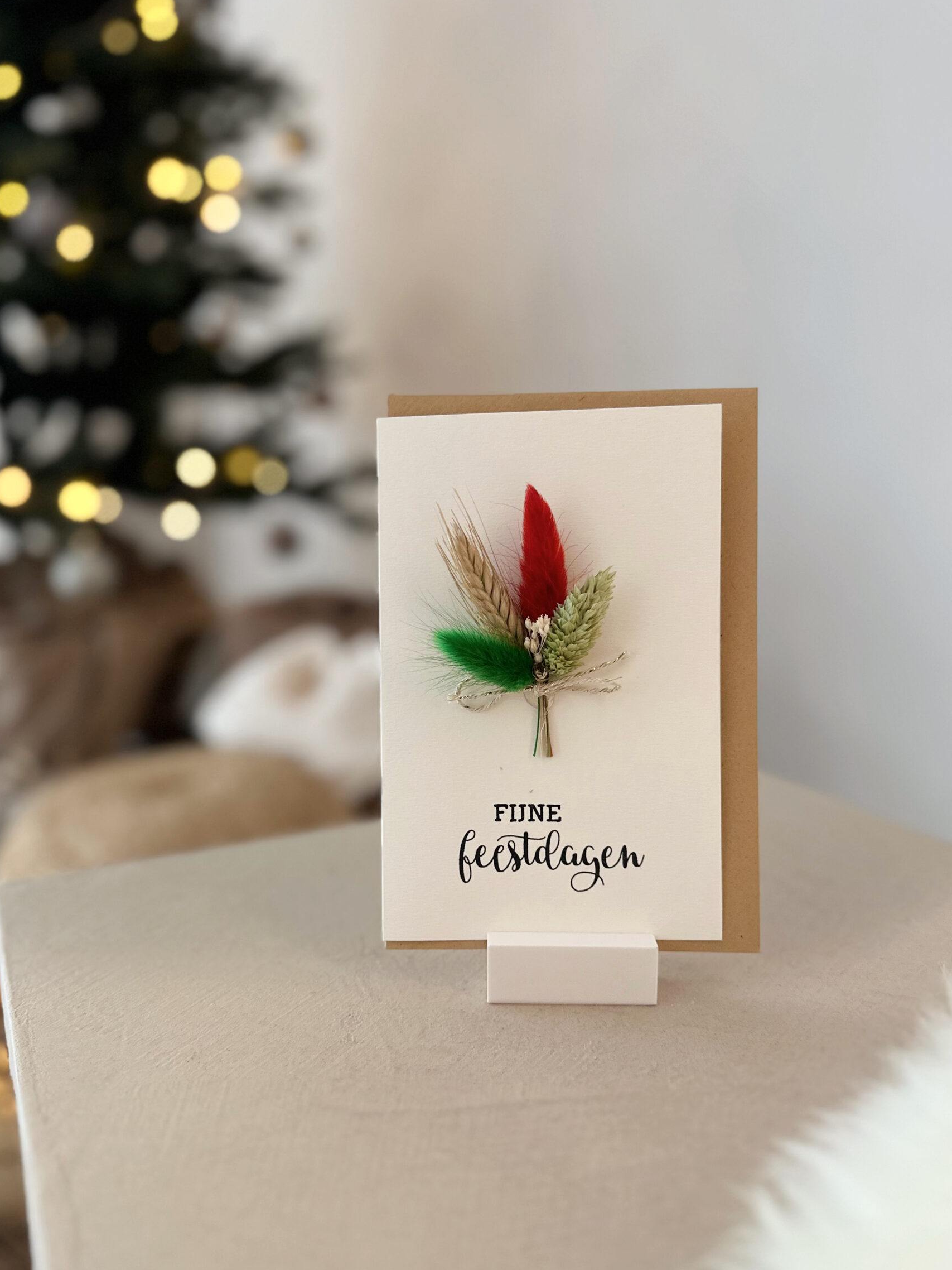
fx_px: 990
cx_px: 461
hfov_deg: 51.3
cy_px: 673
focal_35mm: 27
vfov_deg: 65.3
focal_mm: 6.86
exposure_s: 1/60
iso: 250
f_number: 1.78
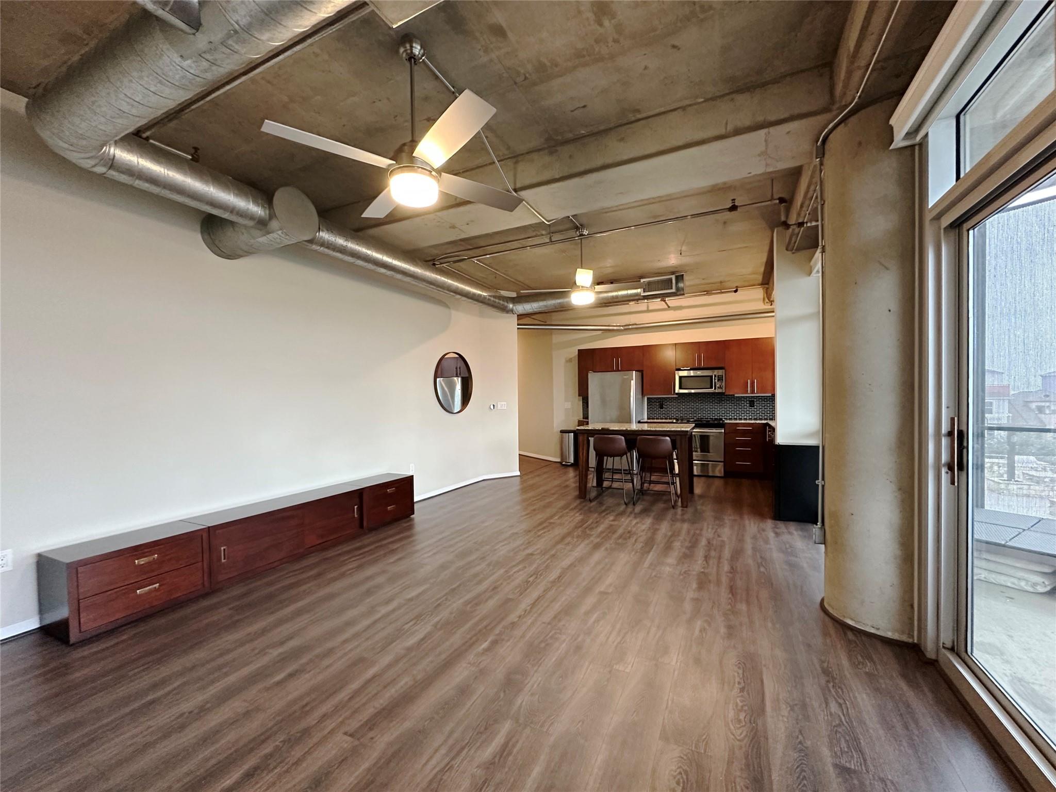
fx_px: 427
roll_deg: +0.5
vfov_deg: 85.7
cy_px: 396
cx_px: 528
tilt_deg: +0.7
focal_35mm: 14
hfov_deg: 102.1
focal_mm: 2.22
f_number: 2.2
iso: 500
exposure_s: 1/60
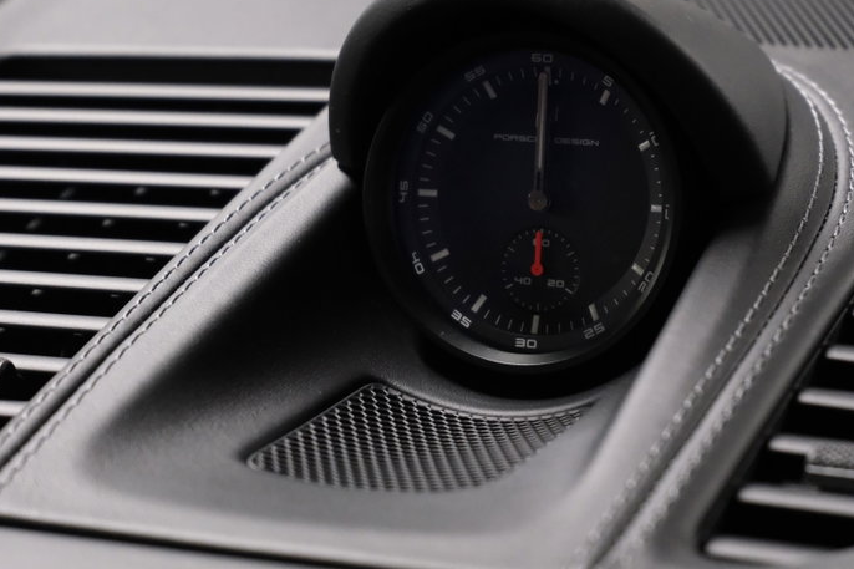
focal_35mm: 112
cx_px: 610
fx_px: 2656
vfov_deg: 12.2
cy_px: 187
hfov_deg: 18.2
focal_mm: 50
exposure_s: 1/75
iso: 5000
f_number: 4.8
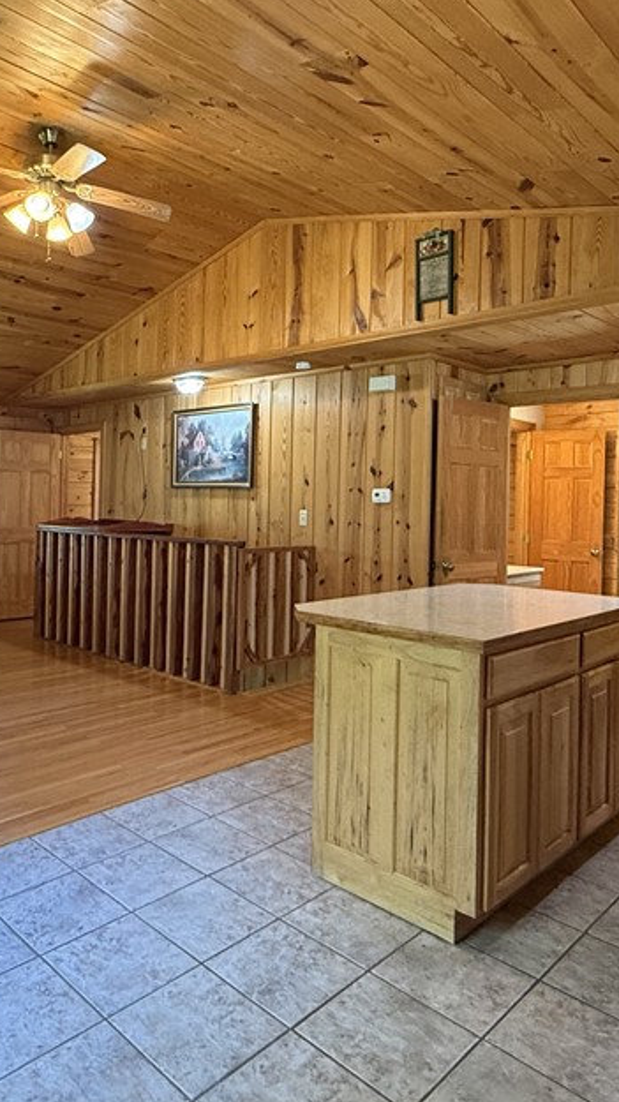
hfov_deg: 45.1
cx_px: 199
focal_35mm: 25
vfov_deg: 73.9
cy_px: 499
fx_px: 730
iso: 500
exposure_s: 1/60
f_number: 2.2
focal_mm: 2.22
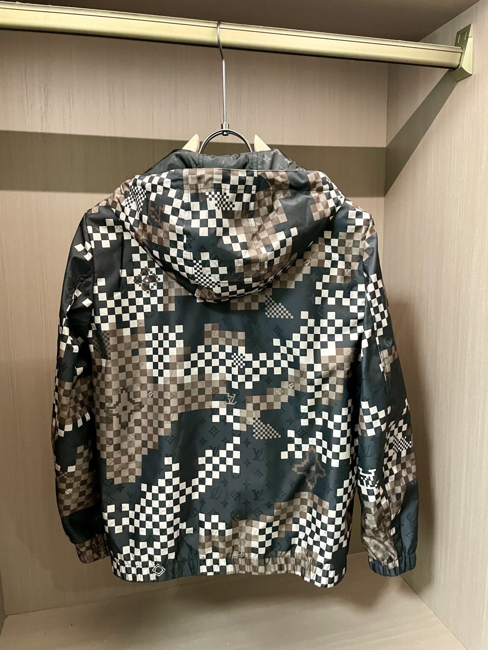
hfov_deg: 53.1
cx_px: 244
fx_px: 489
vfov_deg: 67.3
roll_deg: +1.1
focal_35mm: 26
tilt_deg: -7.5
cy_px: 325
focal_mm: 4.2
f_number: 1.6
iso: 640
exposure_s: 1/40
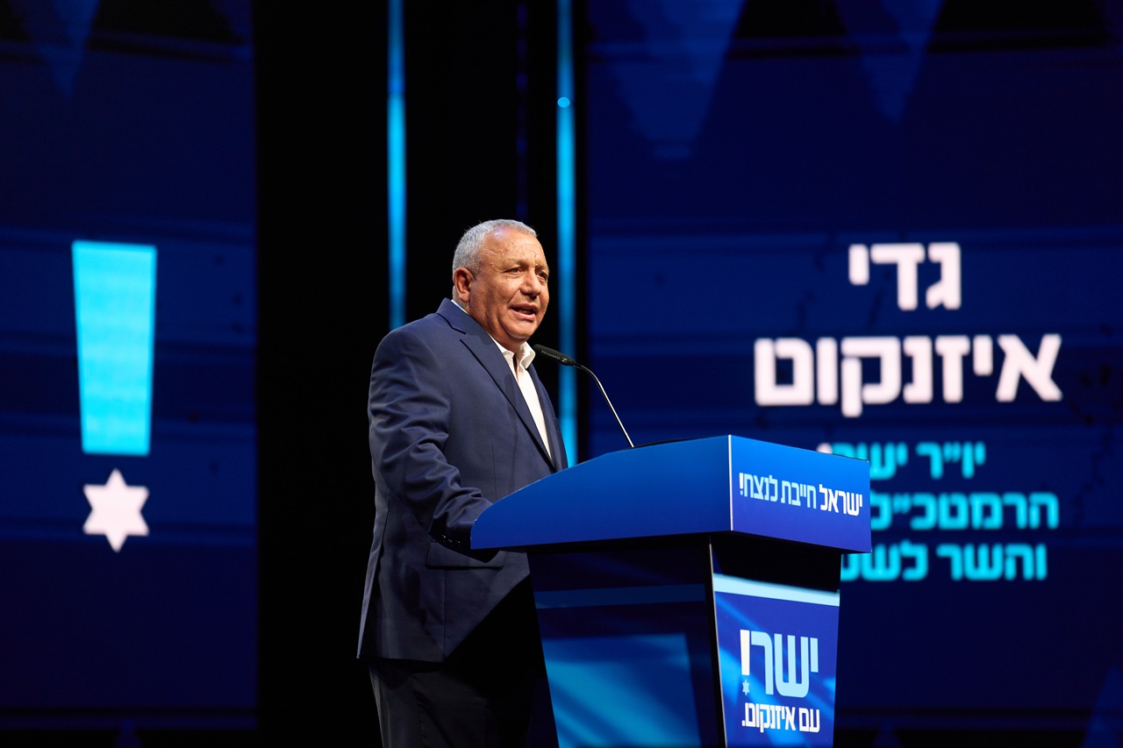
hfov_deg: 10.3
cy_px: 374
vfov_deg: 6.9
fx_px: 6238
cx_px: 562
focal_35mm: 200
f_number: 2.8
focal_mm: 200
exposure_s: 1/640
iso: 400
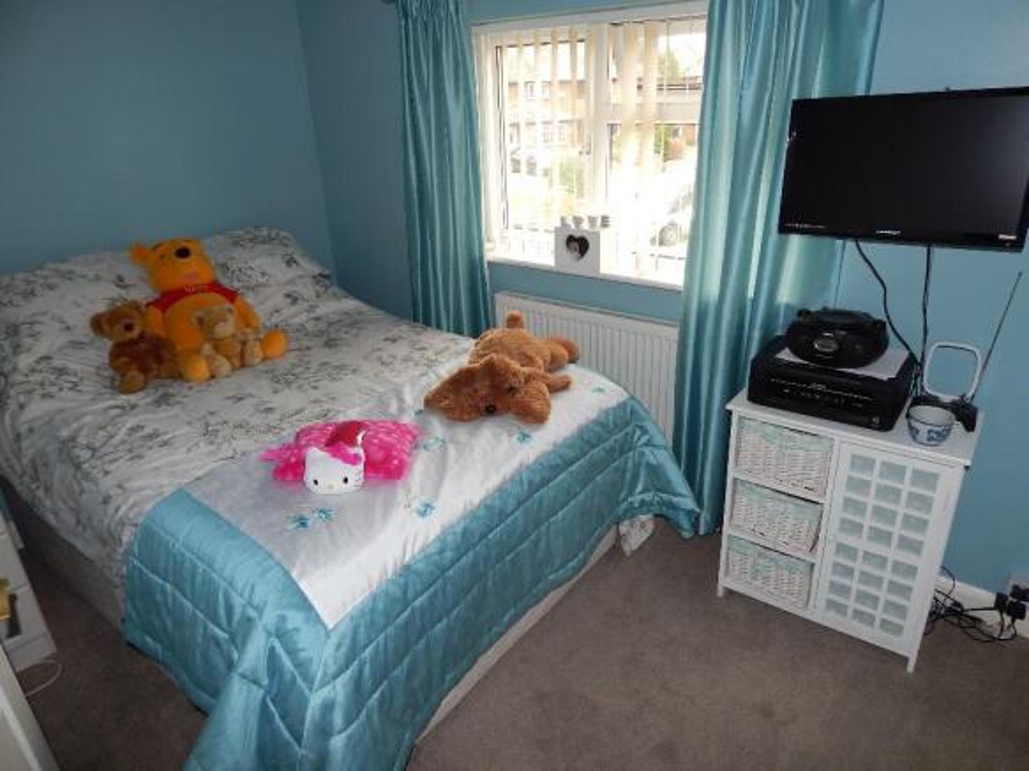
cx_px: 514
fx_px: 684
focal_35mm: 23
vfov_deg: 58.9
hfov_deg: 73.9
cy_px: 386
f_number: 3
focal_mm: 4
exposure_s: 1/60
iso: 125
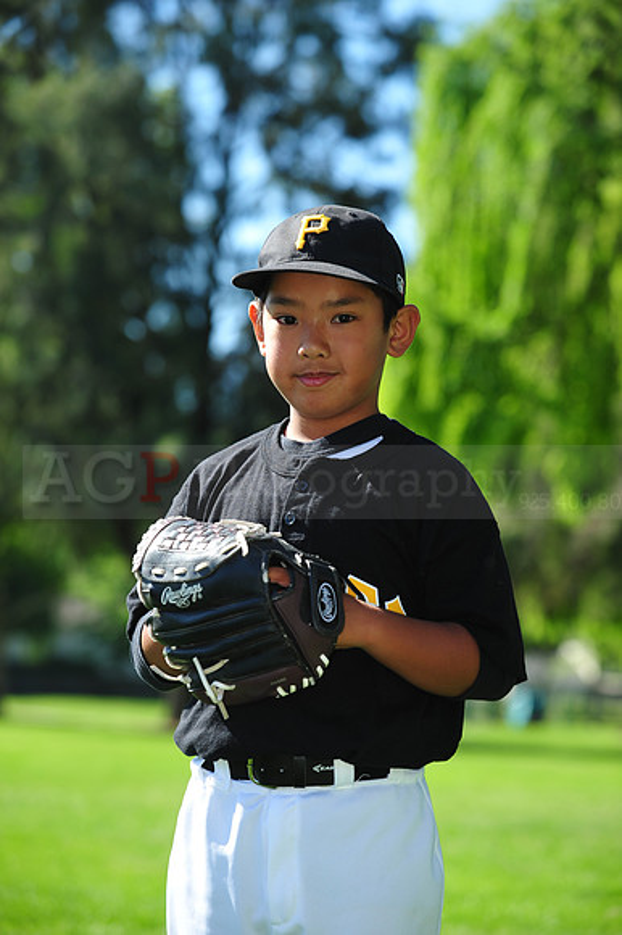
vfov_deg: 19.5
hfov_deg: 13.0
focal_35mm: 105
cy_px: 468
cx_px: 311
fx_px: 2724
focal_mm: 105
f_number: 5
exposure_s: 1/500
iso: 200
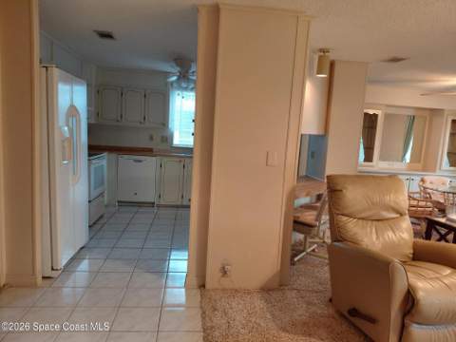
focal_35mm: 25
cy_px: 171
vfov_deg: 54.9
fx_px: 329
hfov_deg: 69.4
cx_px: 228
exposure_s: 1/60
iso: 320
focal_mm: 4.69
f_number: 1.8
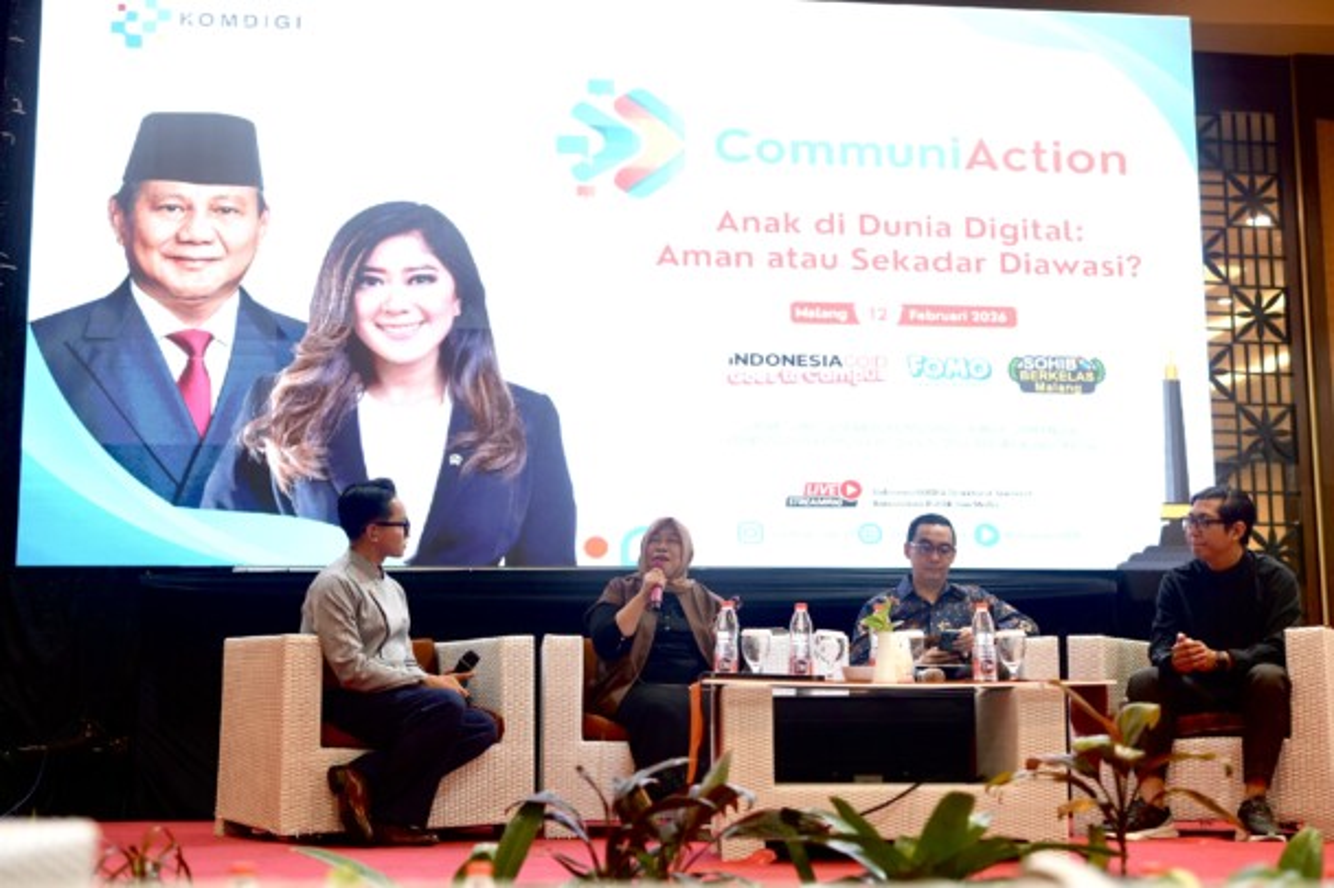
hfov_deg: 39.6
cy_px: 444
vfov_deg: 27.0
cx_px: 667
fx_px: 1852
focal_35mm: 50
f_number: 2.2
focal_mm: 50
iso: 1600
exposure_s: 1/160
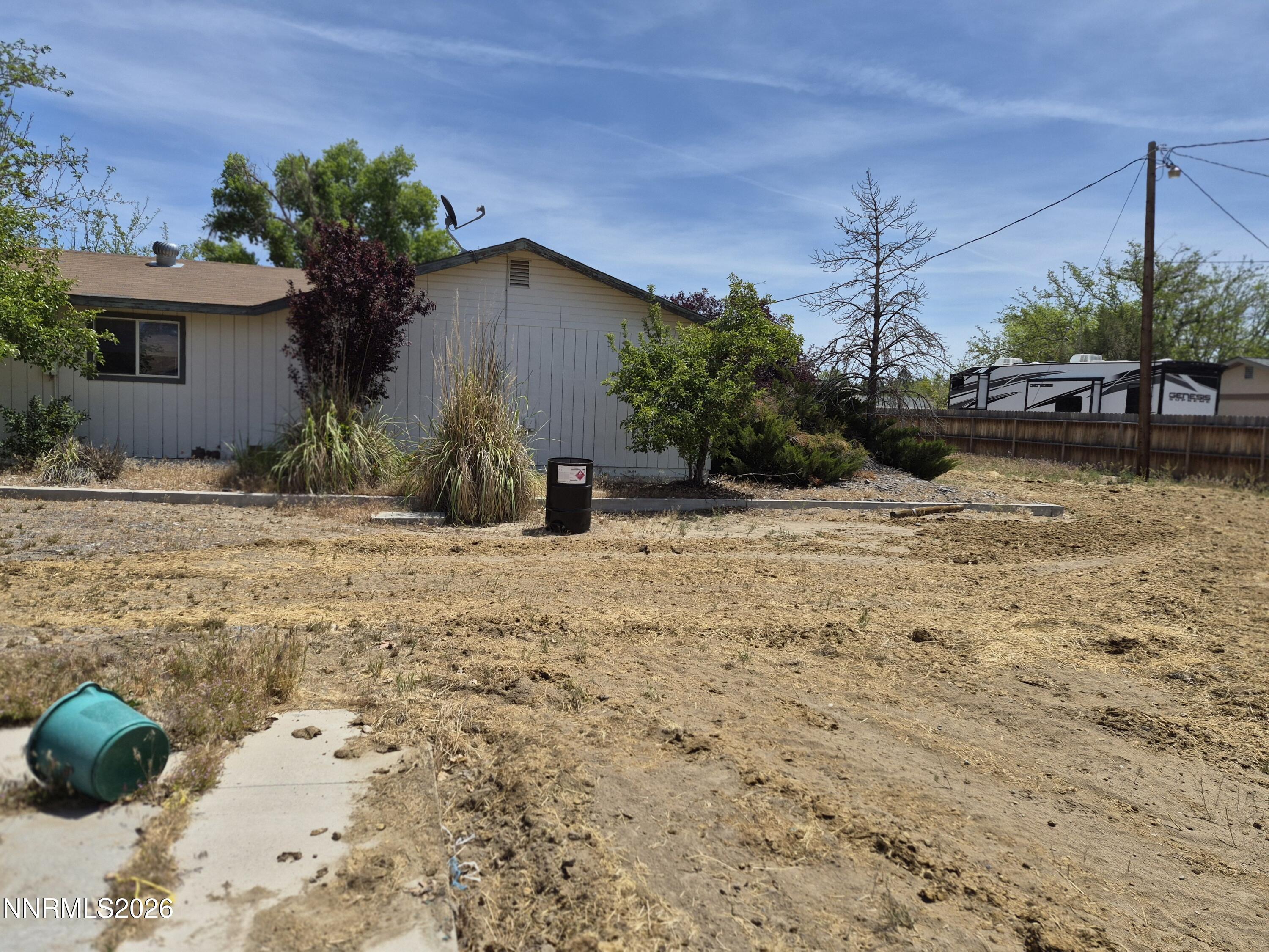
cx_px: 634
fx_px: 843
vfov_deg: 58.9
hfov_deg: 73.9
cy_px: 476
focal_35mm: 23
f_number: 1.8
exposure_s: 1/7696
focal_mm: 5.4
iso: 64
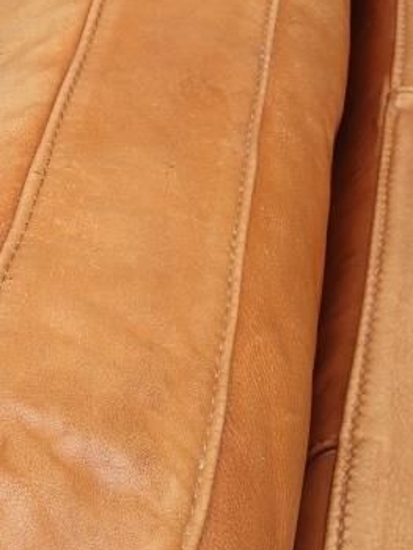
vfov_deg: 25.3
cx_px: 0
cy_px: 420
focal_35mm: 76
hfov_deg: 18.9
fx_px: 1208
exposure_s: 1/263
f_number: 2.4
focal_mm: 4.3
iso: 50
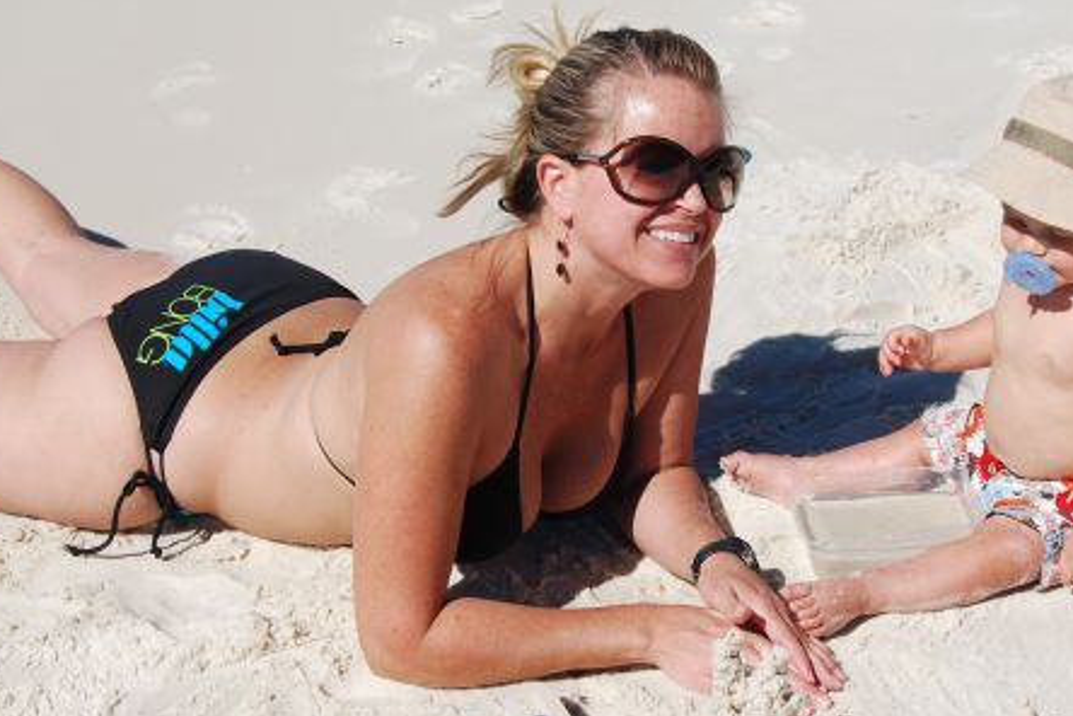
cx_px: 660
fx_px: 2257
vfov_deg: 18.0
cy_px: 392
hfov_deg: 26.7
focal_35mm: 76
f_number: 9
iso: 100
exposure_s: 1/320
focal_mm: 35
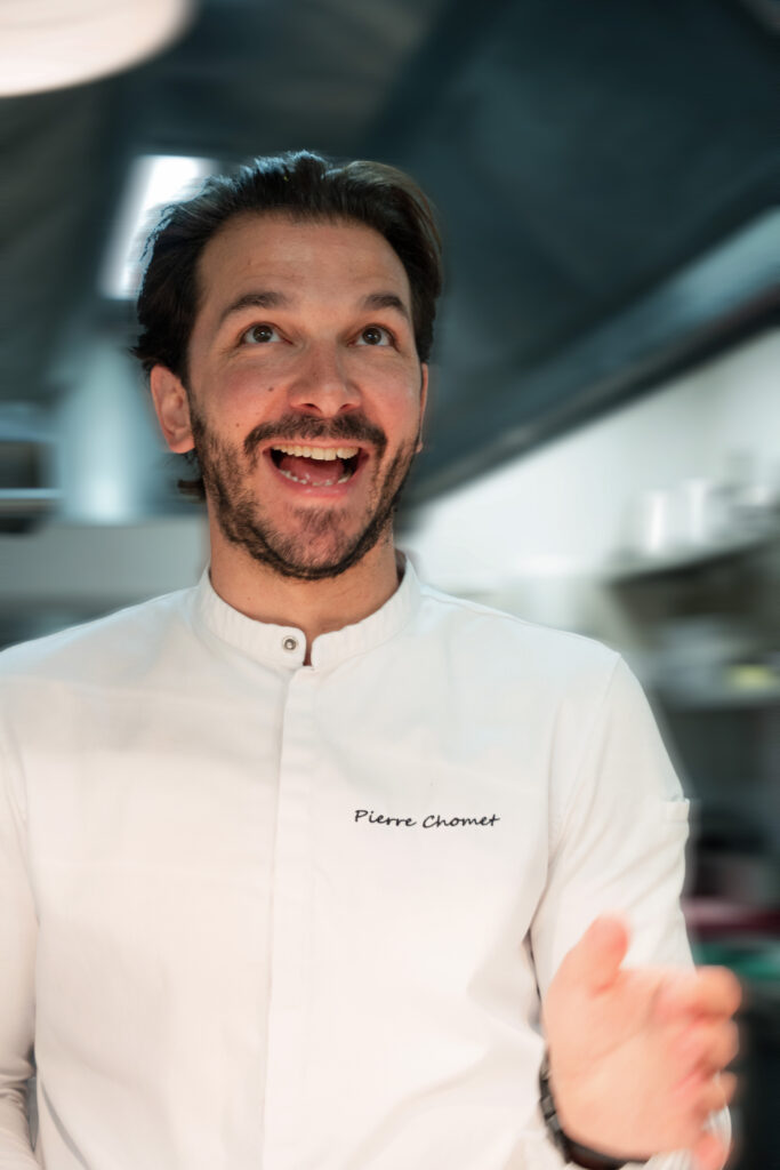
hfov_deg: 21.3
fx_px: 2069
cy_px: 585
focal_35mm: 64
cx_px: 390
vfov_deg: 31.6
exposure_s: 1/160
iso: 1000
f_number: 4
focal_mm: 63.7
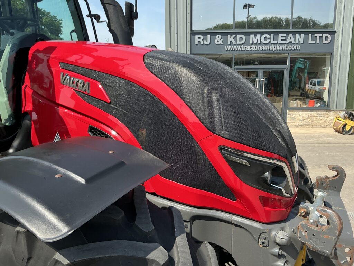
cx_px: 177
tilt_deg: -13.9
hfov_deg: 63.4
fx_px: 286
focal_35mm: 28
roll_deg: -0.1
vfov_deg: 49.7
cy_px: 133
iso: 25
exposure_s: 1/683
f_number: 1.8
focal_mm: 3
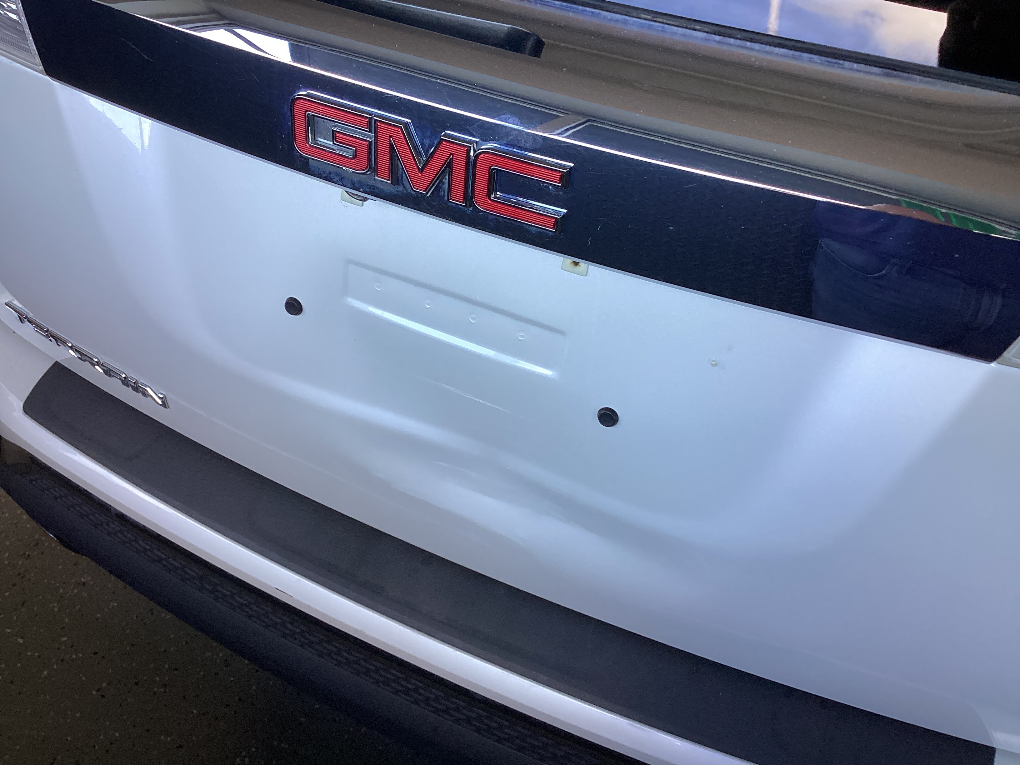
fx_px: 913
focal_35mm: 31
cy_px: 382
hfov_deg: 58.4
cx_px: 510
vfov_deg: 45.4
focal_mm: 3.3
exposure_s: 1/100
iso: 50
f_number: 2.4
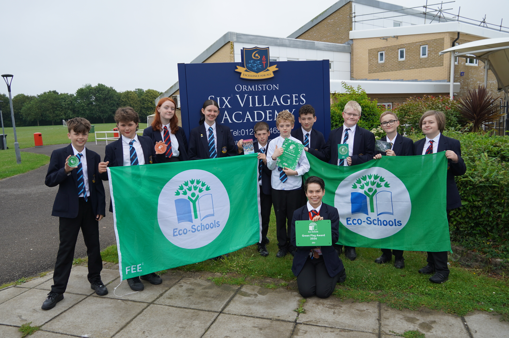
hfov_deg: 64.6
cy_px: 169
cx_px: 254
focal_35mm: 28
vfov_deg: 45.6
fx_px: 403
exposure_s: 1/160
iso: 125
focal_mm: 19
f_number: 4
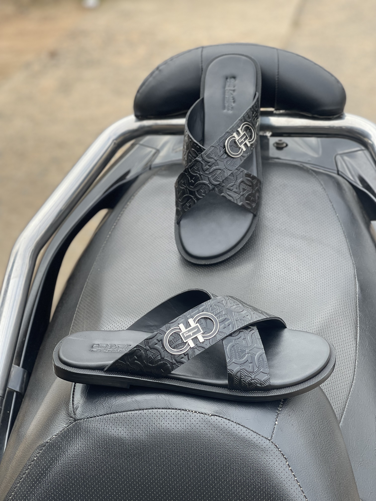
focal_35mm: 64
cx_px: 188
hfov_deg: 22.9
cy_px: 250
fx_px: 927
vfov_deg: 30.3
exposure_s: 1/253
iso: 25
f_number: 2.2
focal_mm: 7.5
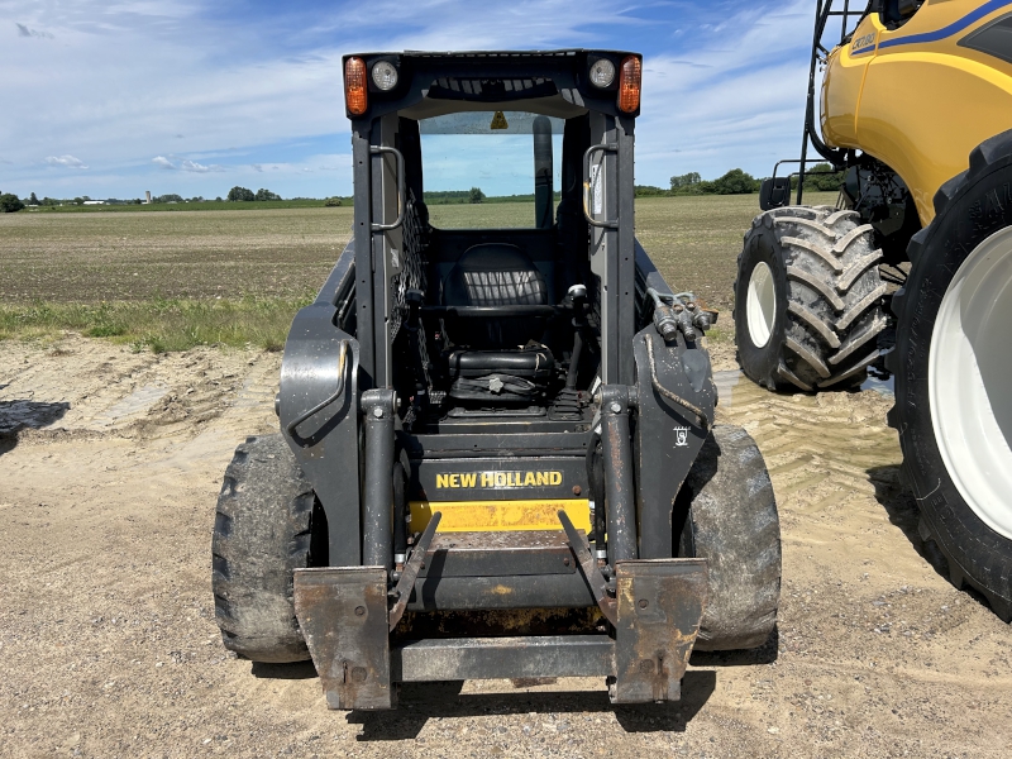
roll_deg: +0.8
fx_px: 760
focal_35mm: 26
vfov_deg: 53.1
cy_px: 380
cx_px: 506
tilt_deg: -12.5
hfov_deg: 67.3
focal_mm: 5.7
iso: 50
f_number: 1.5
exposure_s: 1/4115
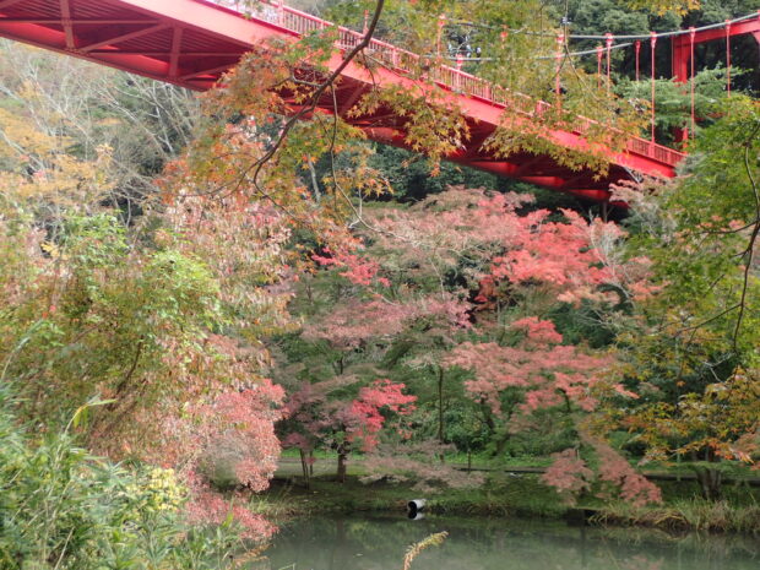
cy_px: 285
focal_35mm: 53
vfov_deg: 27.5
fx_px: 1164
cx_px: 380
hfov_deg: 36.2
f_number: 3.4
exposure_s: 1/100
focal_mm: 9.61
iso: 100
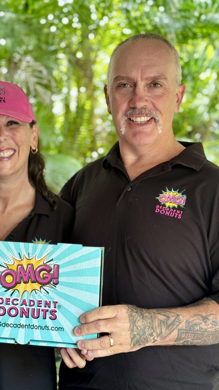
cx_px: 80
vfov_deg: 39.2
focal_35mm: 53
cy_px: 197
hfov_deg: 22.6
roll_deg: +0.1
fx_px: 547
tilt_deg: -4.9
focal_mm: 6.76
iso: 100
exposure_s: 1/70
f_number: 1.78
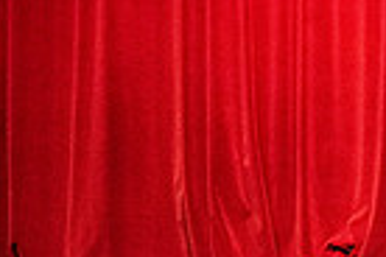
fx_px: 1083
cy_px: 292
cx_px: 682
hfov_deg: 16.9
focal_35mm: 101
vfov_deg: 13.3
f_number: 2.8
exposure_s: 1/500
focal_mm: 24
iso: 16000
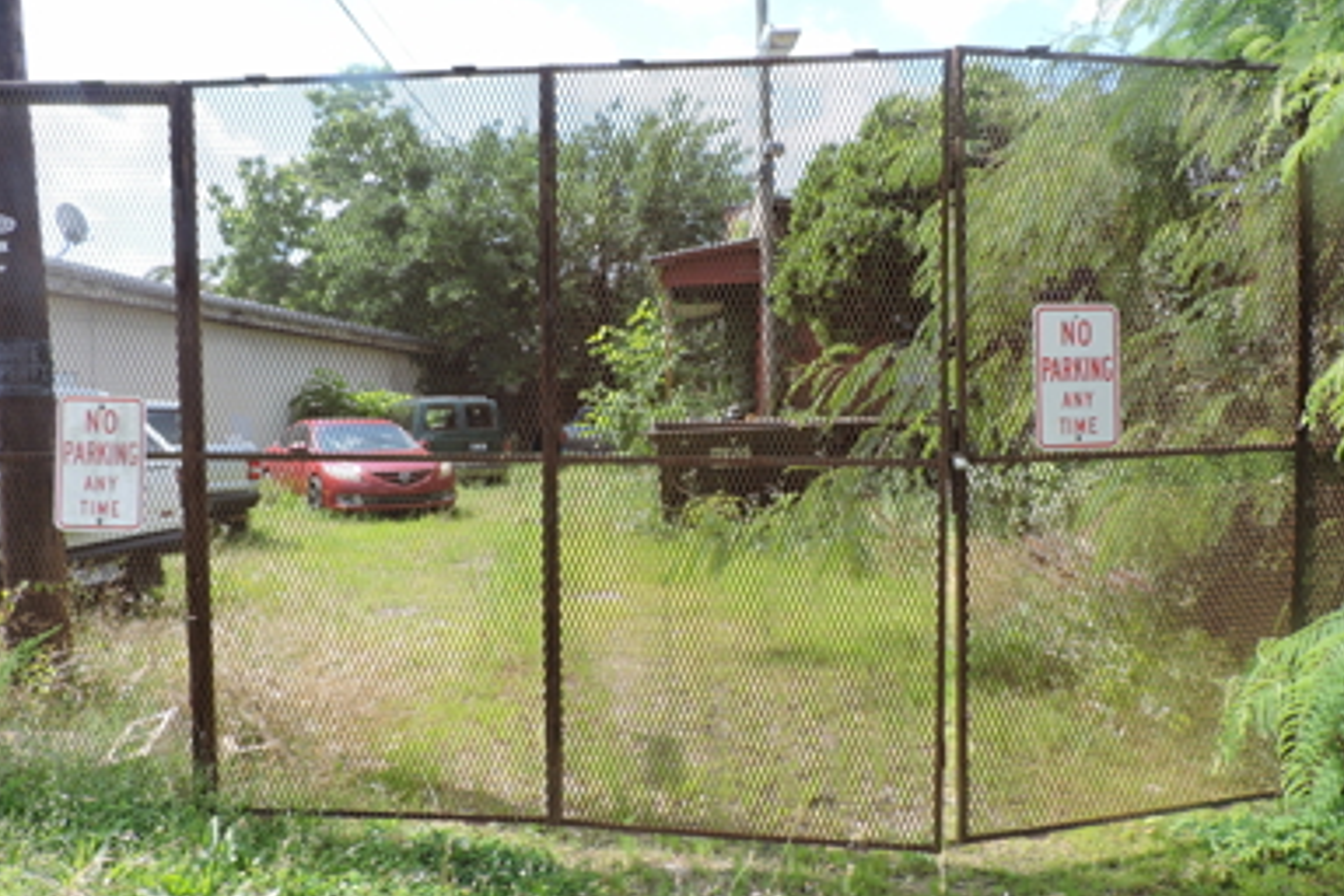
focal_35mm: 26
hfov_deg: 69.4
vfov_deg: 49.5
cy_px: 458
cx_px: 686
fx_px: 971
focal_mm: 4.3
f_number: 3
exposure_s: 1/400
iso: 100
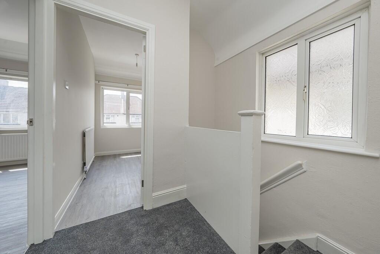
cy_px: 127
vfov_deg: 90.0
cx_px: 190
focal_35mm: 12
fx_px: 127
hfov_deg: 112.6
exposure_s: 1/125
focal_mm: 12
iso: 320
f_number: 9
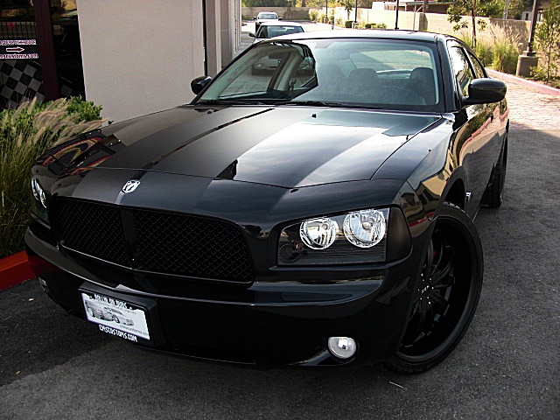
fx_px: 582
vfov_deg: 39.7
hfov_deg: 51.4
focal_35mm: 36
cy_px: 210
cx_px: 280
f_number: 2.8
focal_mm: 6.3
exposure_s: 1/250
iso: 50
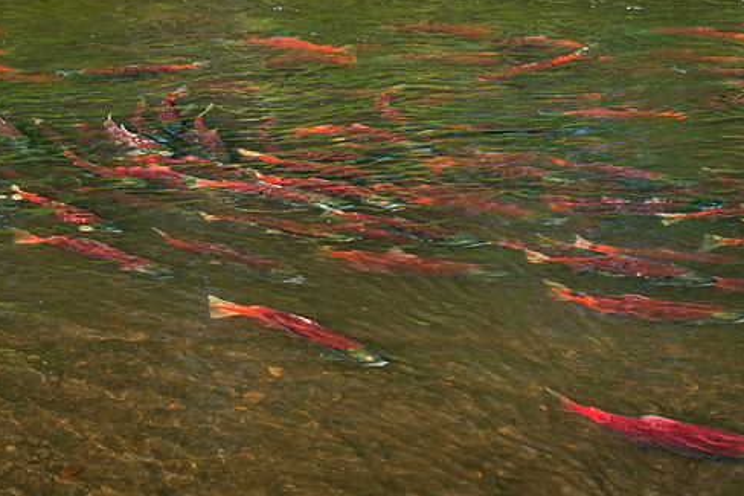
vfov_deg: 16.2
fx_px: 1735
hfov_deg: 24.2
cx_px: 360
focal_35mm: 84
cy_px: 272
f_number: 5
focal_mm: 34
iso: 400
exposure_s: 1/125
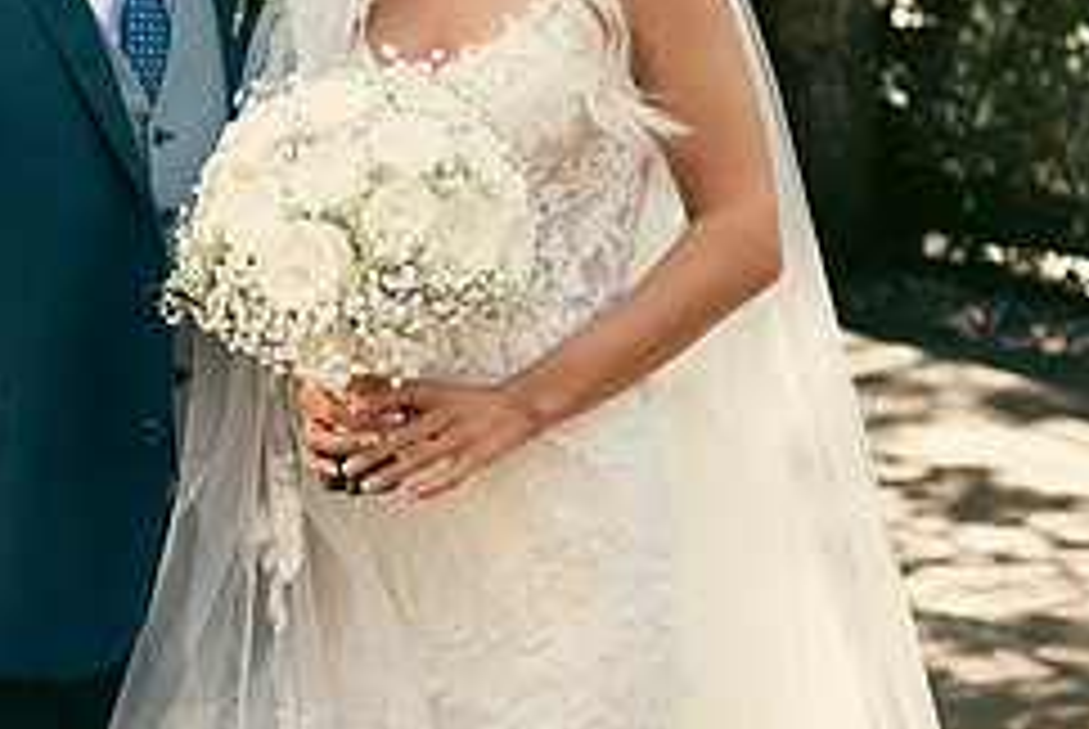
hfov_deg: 15.2
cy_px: 56
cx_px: 284
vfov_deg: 10.2
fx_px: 4058
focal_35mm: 134
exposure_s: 1/160
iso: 125
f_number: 3.5
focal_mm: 56
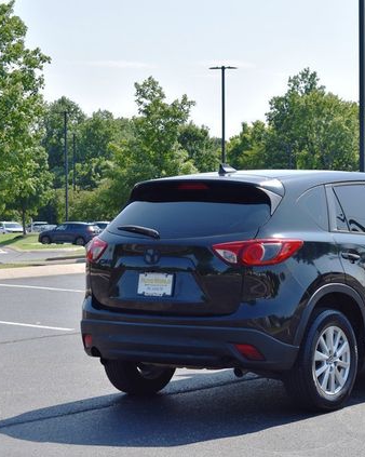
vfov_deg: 19.6
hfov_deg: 15.5
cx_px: 316
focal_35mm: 98
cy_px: 230
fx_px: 1324
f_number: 8
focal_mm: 46
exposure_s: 1/250
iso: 125
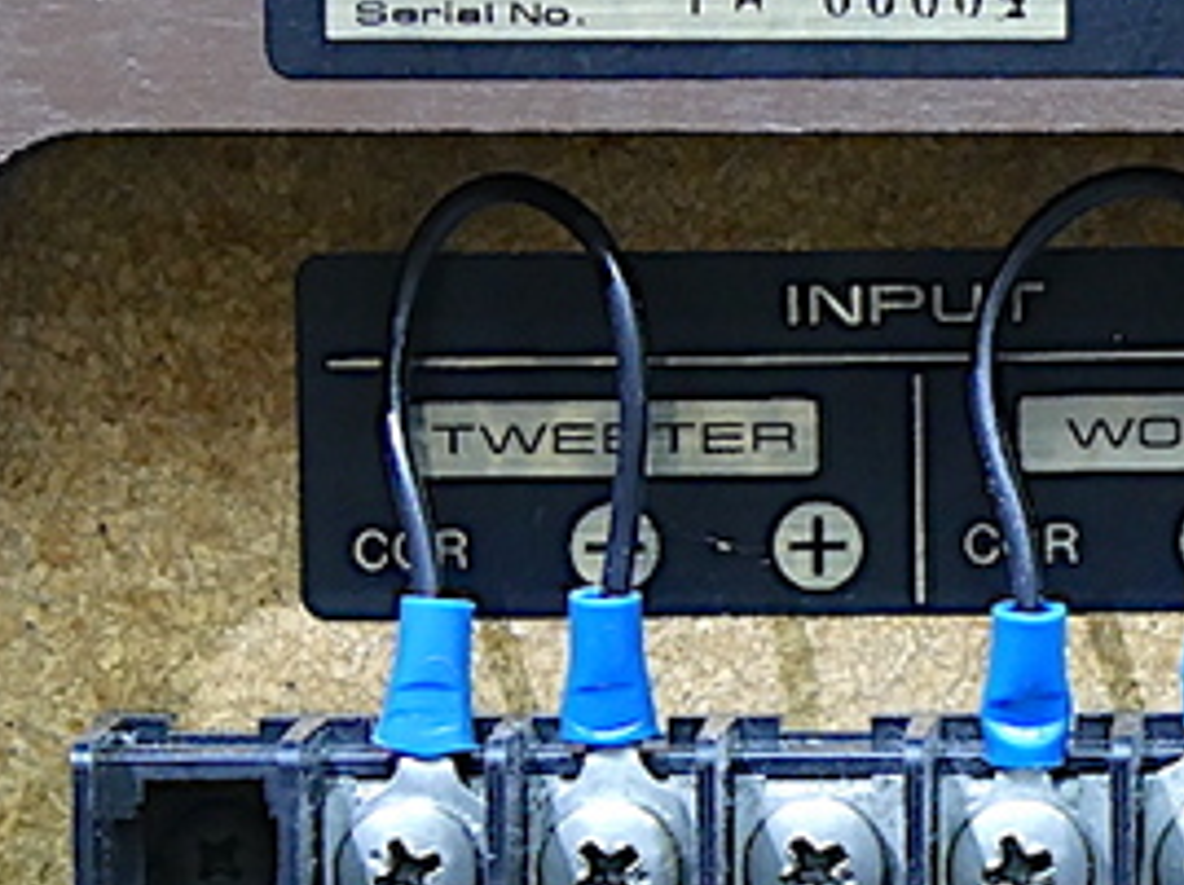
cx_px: 902
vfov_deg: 3.6
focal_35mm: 411
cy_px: 889
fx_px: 14039
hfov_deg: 4.8
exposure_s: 1/2
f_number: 5.1
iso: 200
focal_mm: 20.6
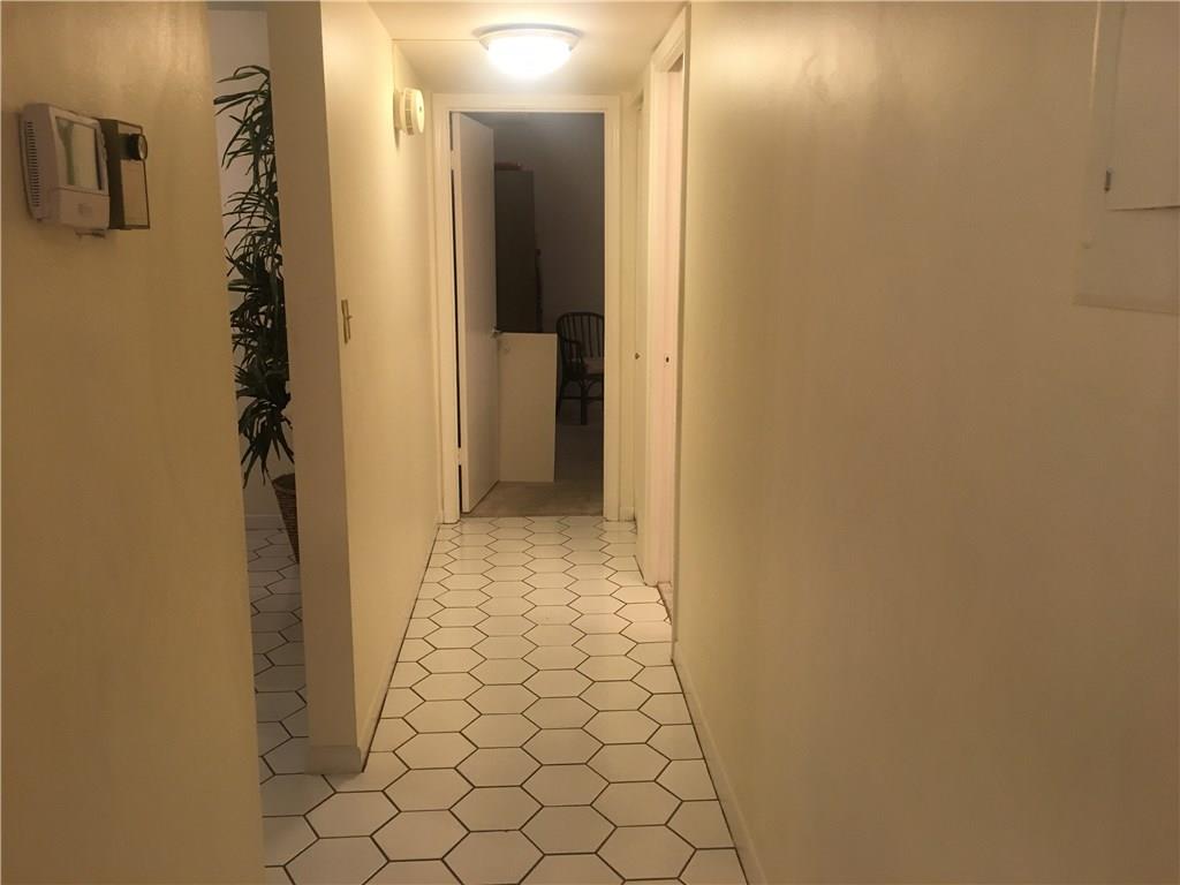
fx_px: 989
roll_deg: -1.1
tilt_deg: -10.8
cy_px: 442
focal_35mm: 29
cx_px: 590
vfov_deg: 48.2
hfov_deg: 61.7
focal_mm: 4.15
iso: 80
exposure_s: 1/30
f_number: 2.2
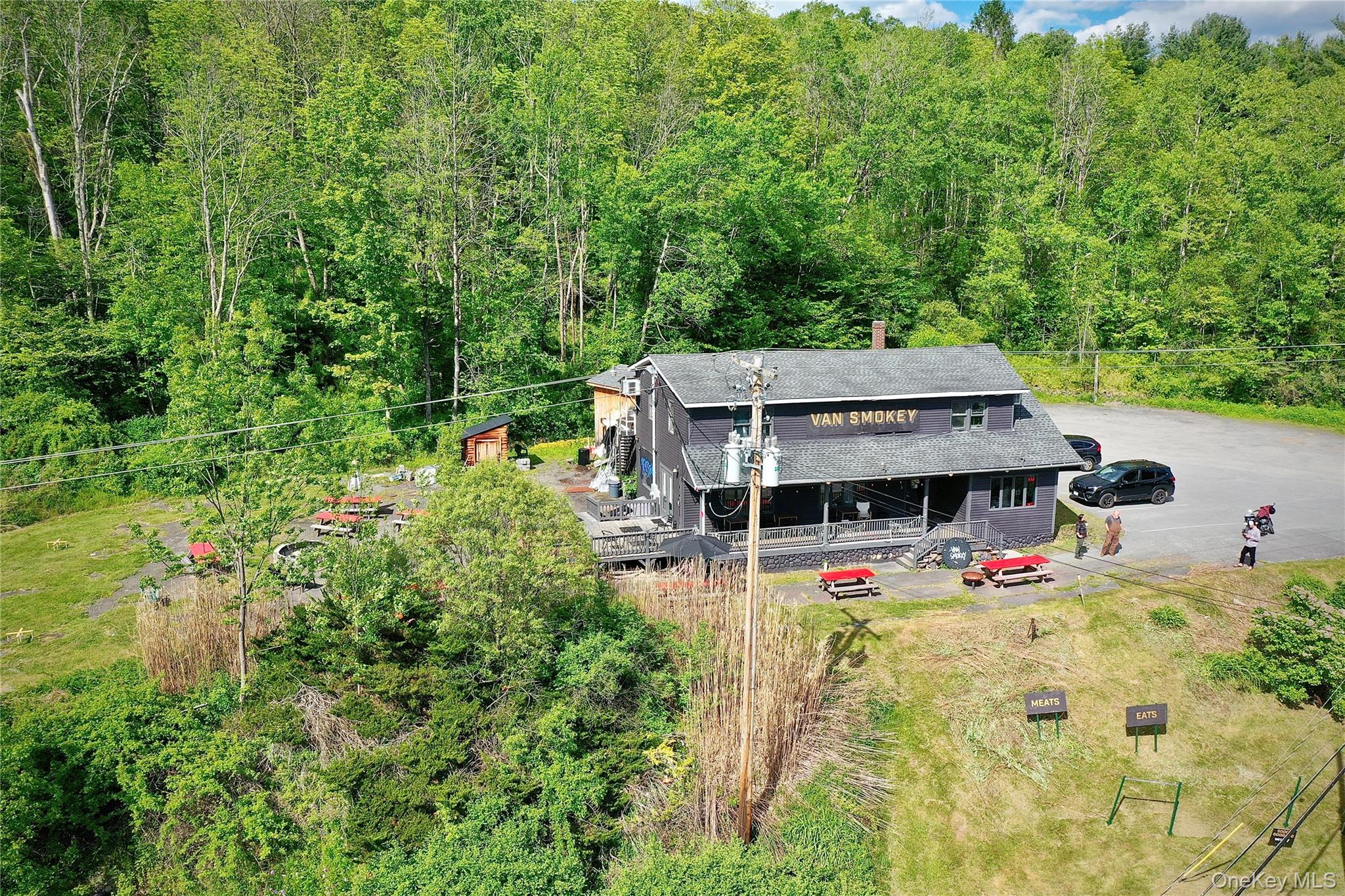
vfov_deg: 46.4
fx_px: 1046
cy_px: 448
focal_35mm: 28
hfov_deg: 65.5
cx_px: 672
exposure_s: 1/200
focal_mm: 10.26
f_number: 8
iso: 100
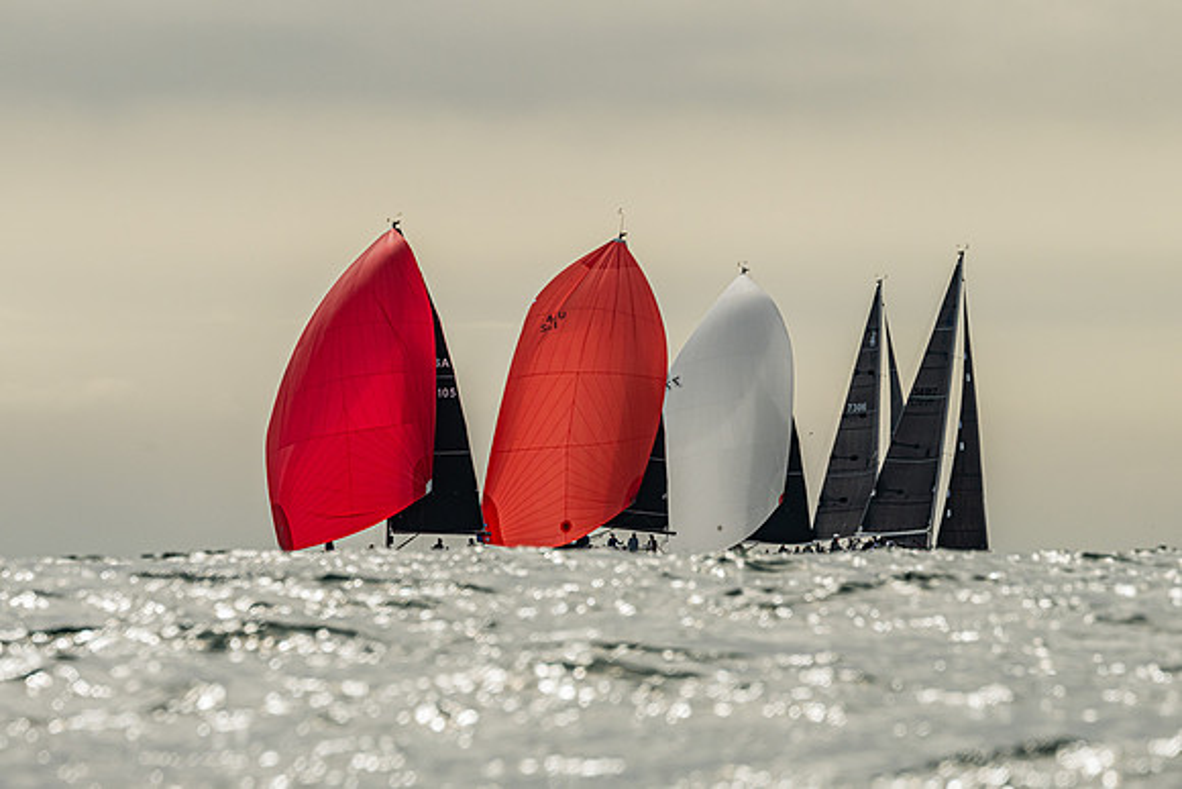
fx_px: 17125
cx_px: 550
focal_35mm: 521
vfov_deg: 2.6
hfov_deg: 4.0
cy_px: 401
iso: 320
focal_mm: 400
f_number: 10
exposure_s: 1/2000
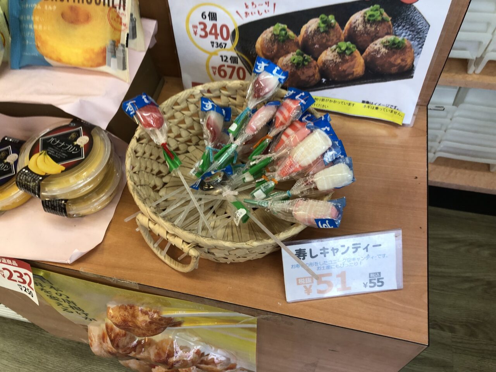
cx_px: 248
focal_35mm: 28
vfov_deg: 49.7
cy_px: 186
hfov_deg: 63.4
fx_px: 401
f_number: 1.8
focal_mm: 3.99
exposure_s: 1/33
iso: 32
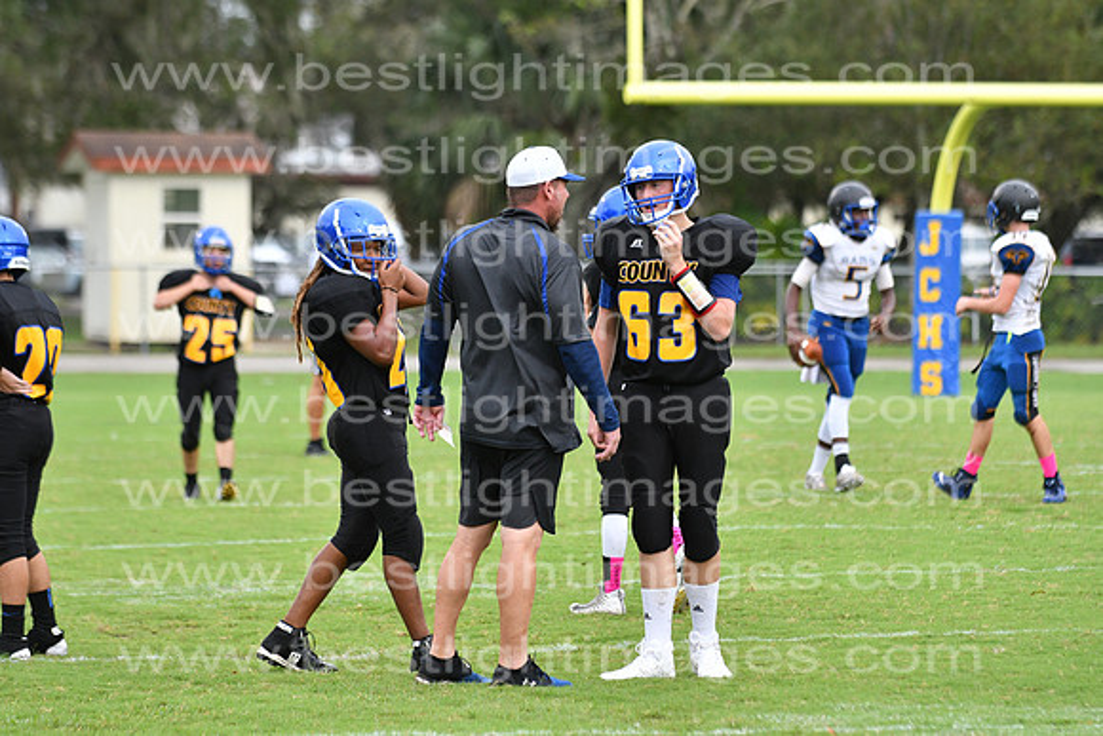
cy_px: 368
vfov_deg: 6.5
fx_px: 6435
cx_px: 552
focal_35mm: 210
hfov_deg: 9.8
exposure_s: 1/2500
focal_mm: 140
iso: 800
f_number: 3.5
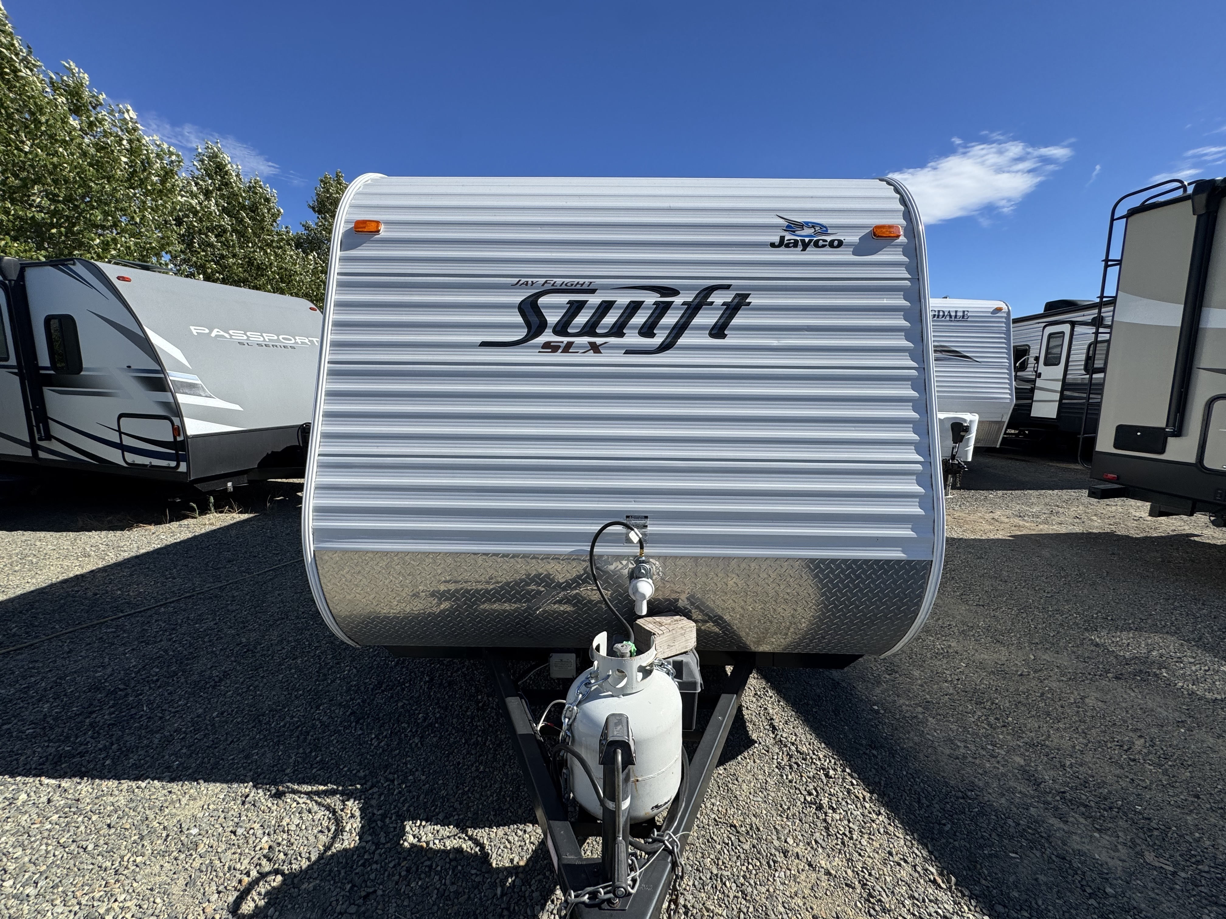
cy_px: 460
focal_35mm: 14
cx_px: 613
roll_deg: -0.6
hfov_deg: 102.1
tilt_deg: -8.8
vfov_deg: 85.7
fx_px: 496
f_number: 2.2
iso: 40
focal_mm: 2.22
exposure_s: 1/2028
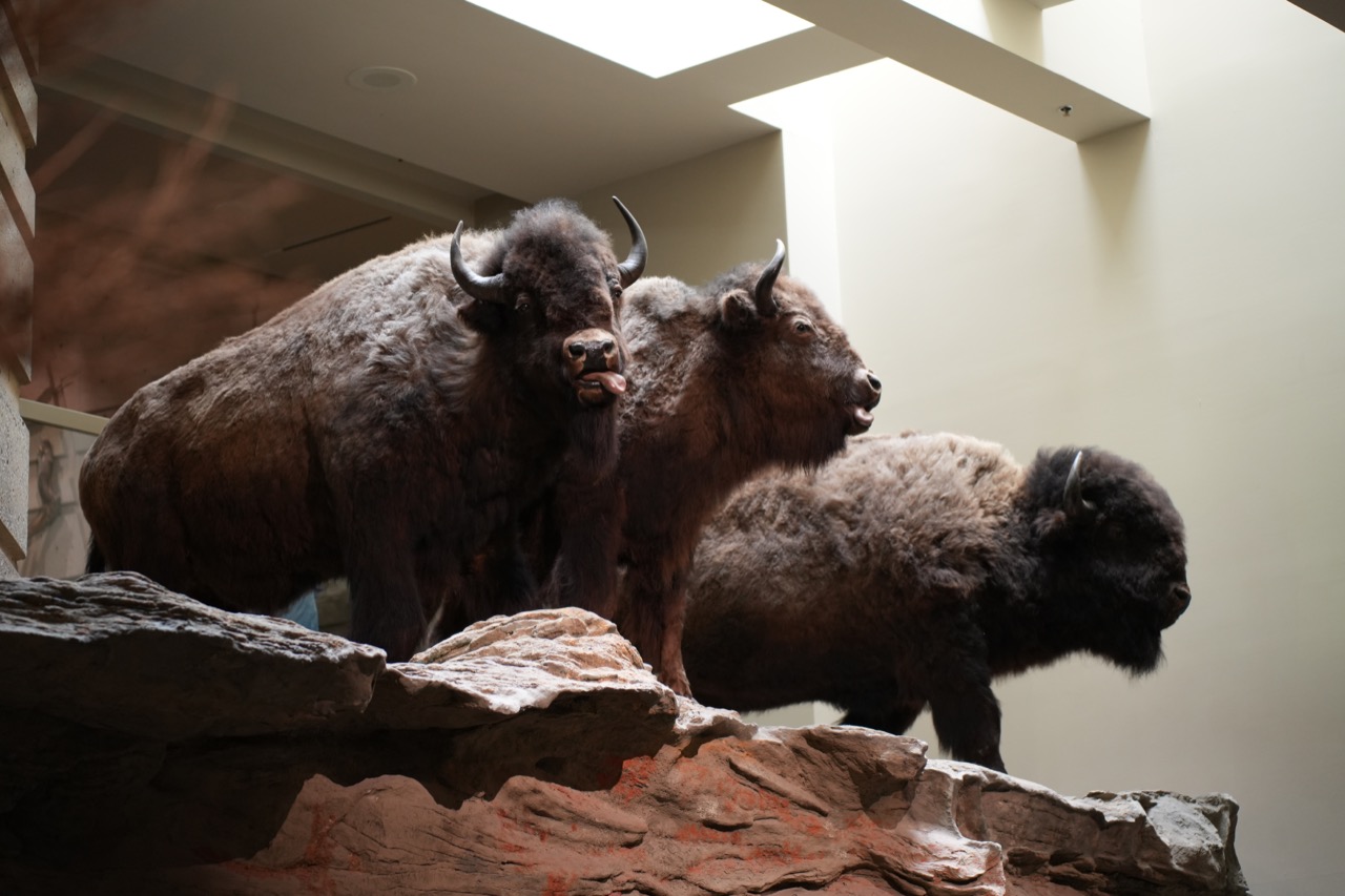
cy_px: 448
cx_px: 672
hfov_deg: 27.0
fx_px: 2802
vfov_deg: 18.2
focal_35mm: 75
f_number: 2.8
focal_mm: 75
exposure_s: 1/40
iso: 1250
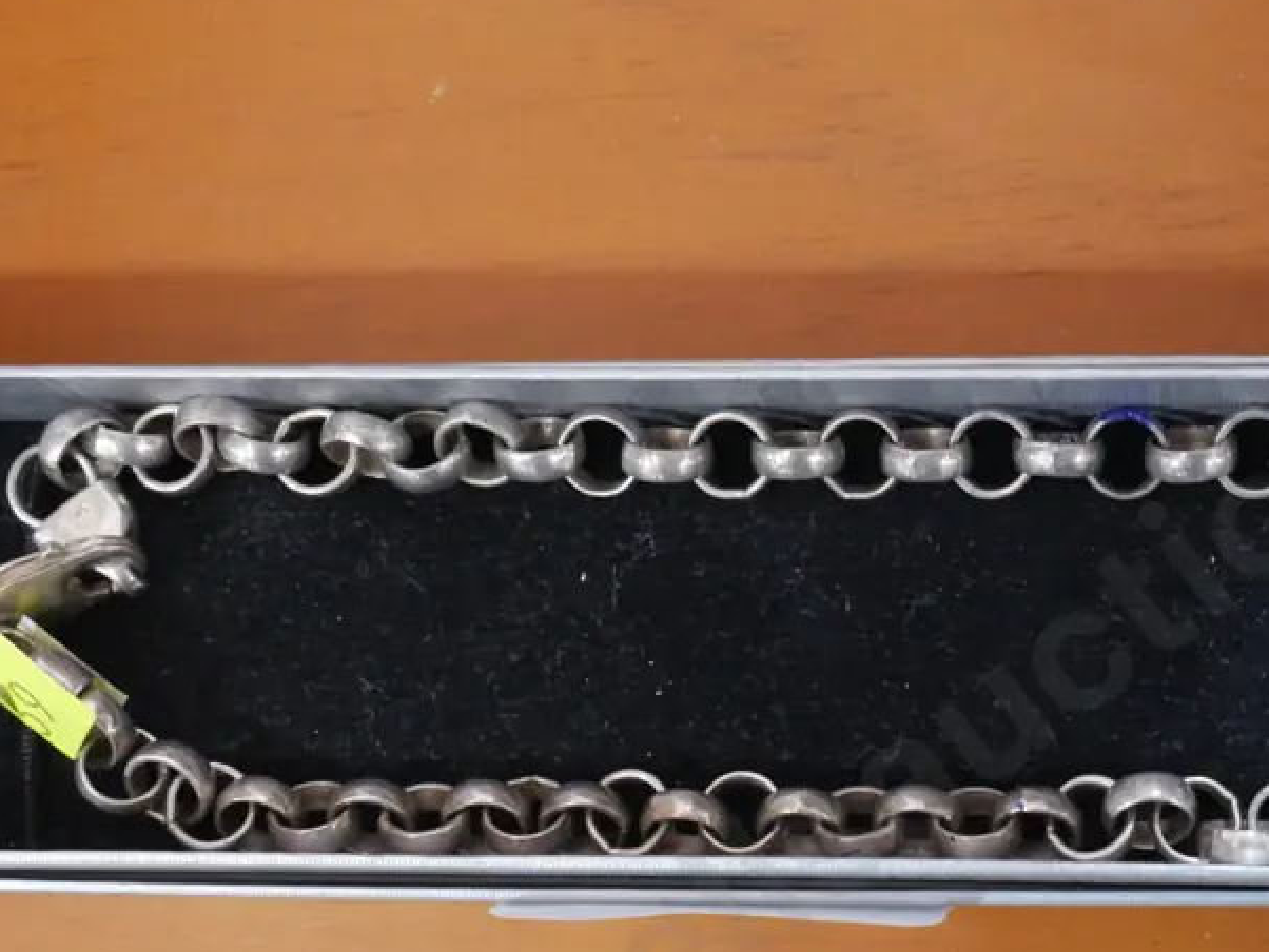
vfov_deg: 17.3
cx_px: 1010
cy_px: 713
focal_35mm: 85
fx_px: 3117
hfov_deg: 22.7
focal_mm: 25
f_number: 5.3
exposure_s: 1/60
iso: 3200
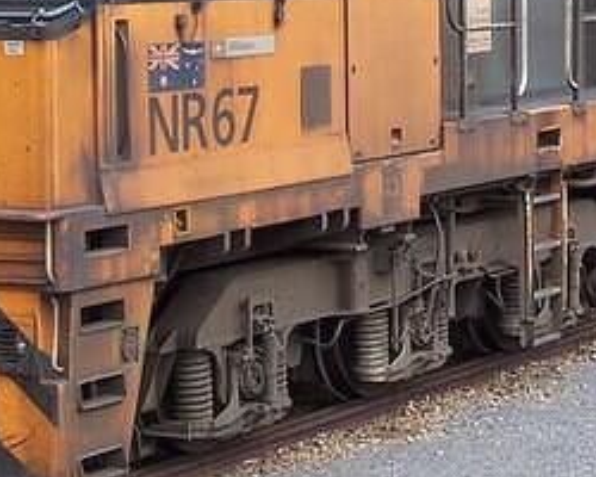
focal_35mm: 131
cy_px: 31
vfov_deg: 11.7
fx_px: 2311
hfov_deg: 14.7
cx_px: 408
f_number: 2.8
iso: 80
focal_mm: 7.2
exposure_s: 1/500
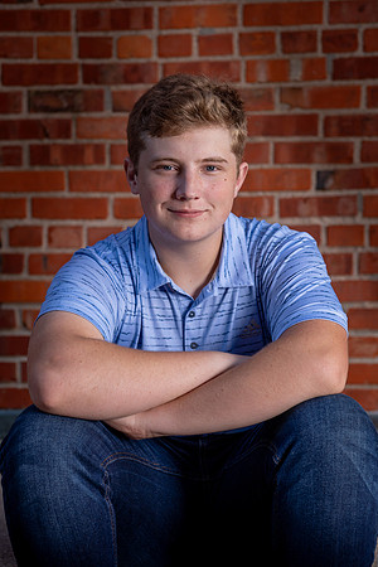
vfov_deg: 28.8
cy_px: 284
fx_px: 1102
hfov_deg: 19.5
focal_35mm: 70
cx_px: 189
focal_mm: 70
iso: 160
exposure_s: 1/160
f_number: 4
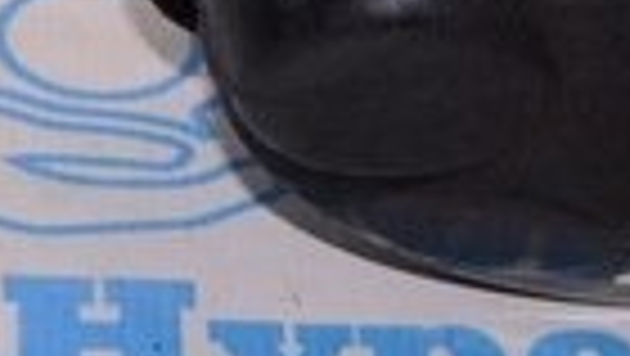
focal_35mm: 253
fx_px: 4230
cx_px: 747
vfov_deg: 4.8
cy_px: -11
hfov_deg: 8.4
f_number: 8
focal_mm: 22
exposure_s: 1/200
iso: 1600
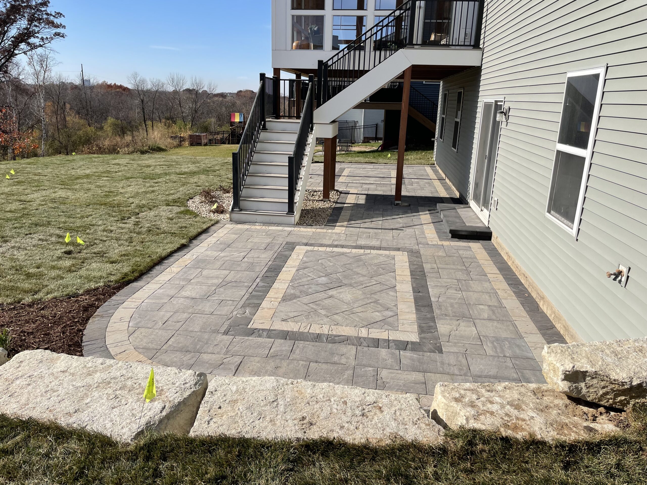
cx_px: 324
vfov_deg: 53.1
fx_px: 486
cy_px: 242
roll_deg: -2.1
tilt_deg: -16.3
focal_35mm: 26
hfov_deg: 67.3
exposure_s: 1/4464
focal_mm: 4.2
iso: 32
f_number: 1.6
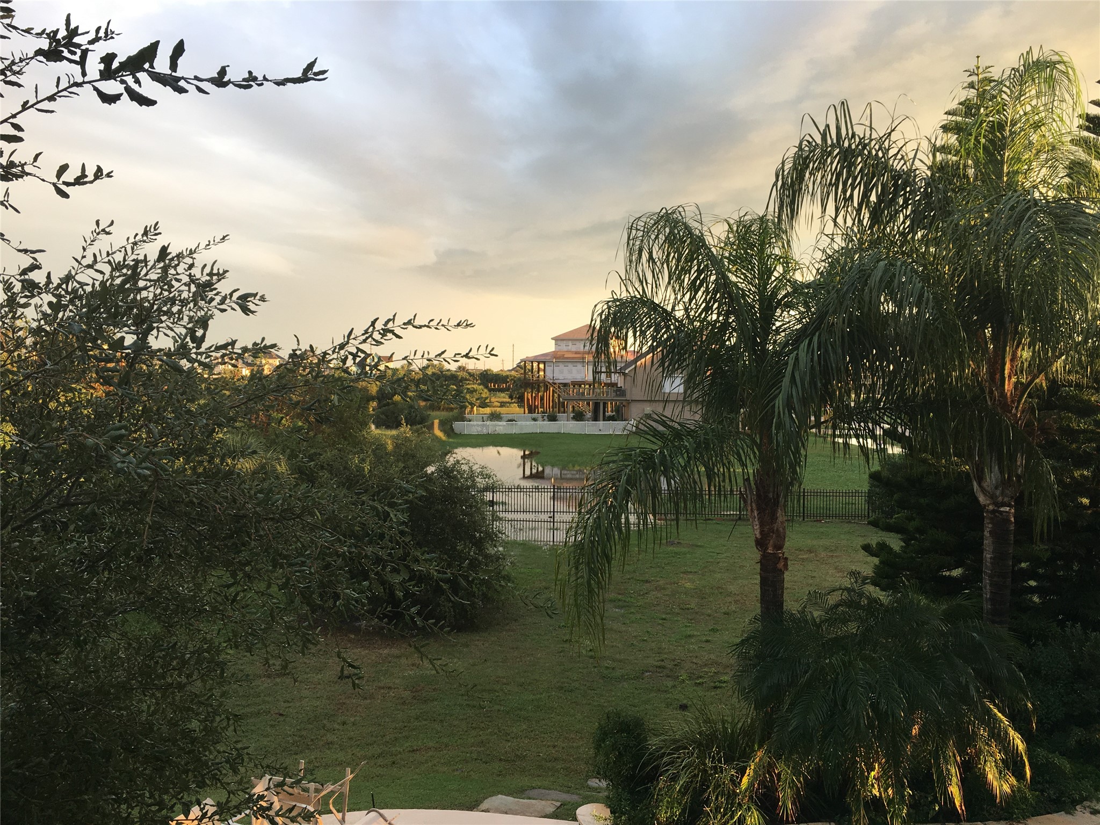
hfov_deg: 61.7
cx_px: 550
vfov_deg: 48.2
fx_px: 922
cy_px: 412
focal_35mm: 29
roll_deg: -0.8
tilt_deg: -2.8
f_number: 2.2
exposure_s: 1/100
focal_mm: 4.15
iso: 25
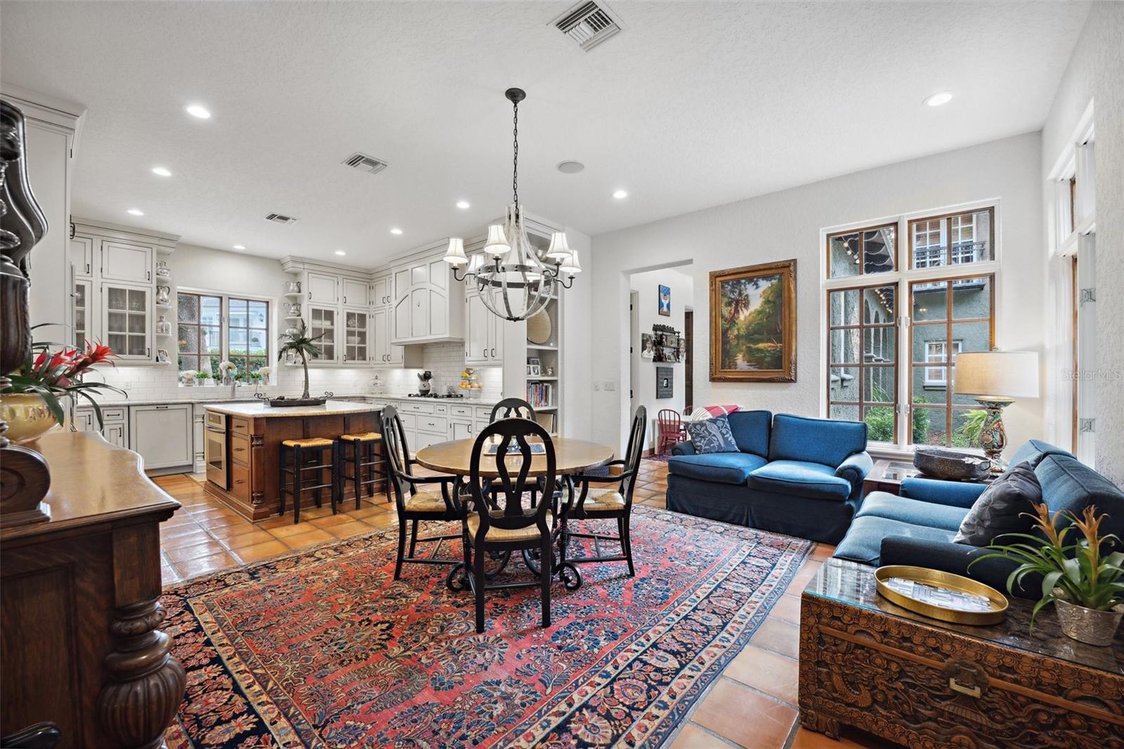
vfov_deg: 81.2
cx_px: 562
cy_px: 374
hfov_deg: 104.3
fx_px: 437
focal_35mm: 14
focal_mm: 14
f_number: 8
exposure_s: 1/10
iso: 400
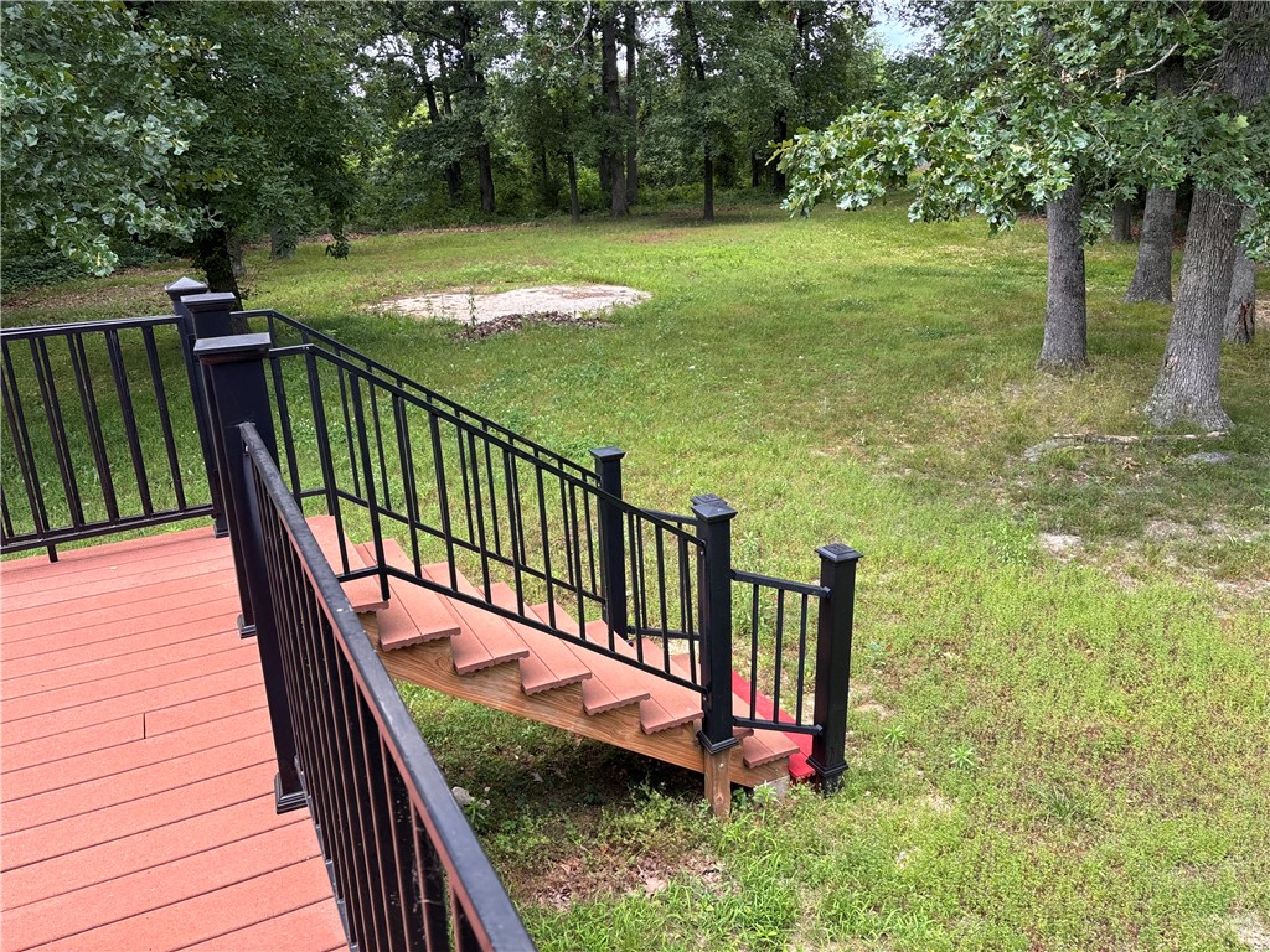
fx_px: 954
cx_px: 635
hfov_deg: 67.3
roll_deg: +2.2
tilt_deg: -16.1
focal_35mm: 26
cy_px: 476
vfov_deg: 53.1
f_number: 1.6
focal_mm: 5.96
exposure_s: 1/347
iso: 50
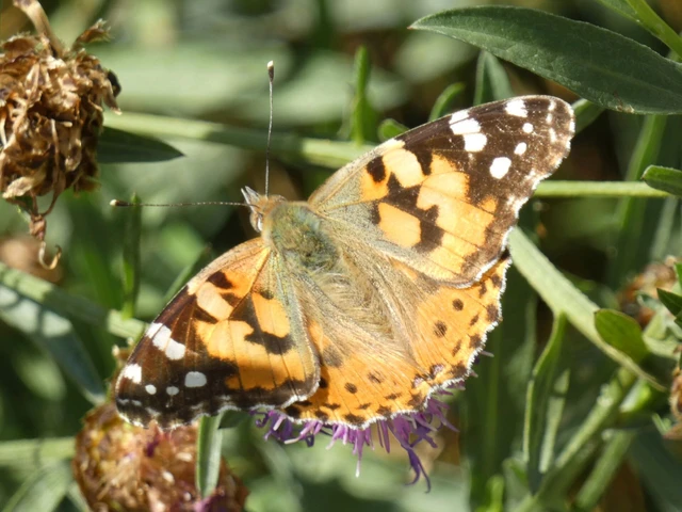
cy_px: 256
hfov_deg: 4.5
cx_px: 341
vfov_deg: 3.4
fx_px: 8669
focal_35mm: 440
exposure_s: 1/100
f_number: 5.6
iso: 80
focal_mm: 78.8
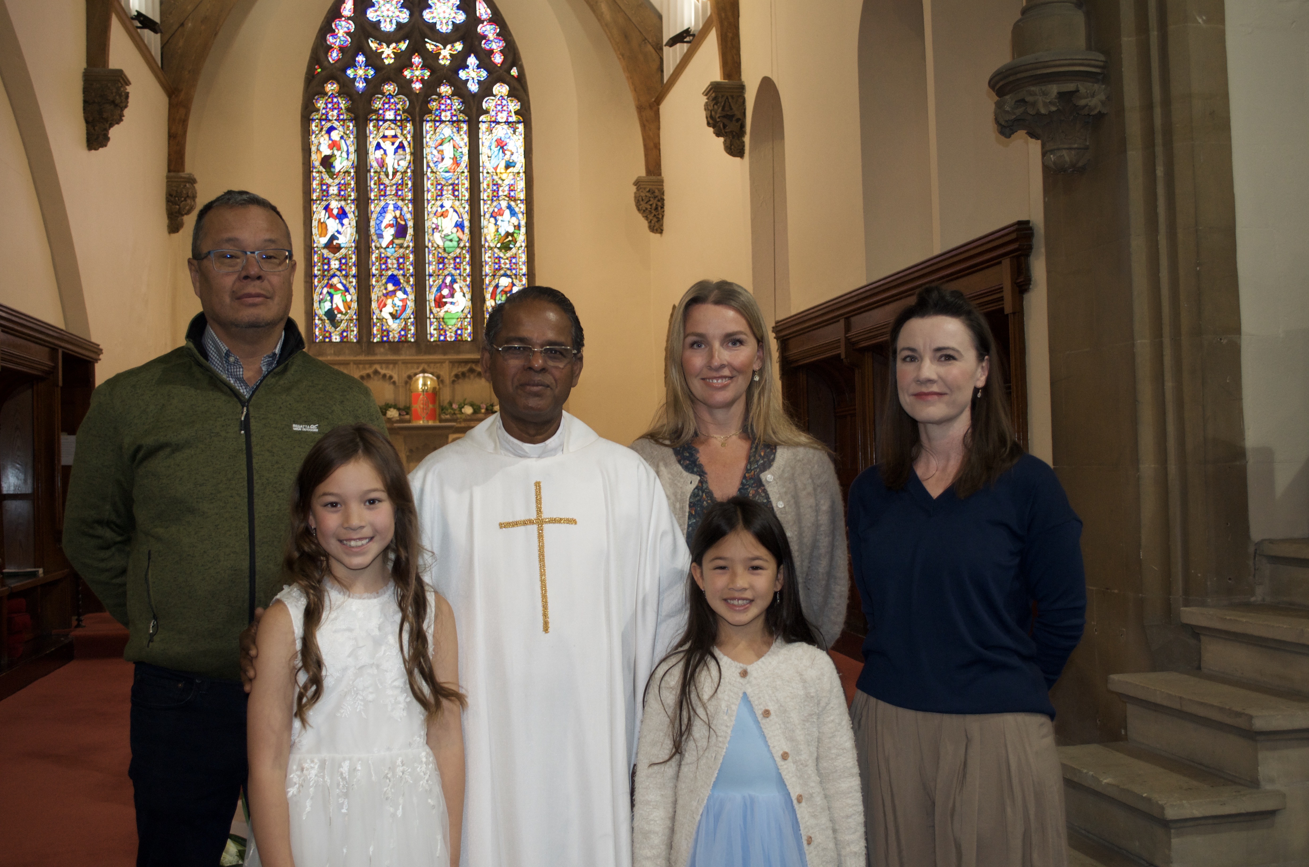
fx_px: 1306
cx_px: 654
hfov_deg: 53.2
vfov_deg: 36.7
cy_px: 434
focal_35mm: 36
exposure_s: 1/60
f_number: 4
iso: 800
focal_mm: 24
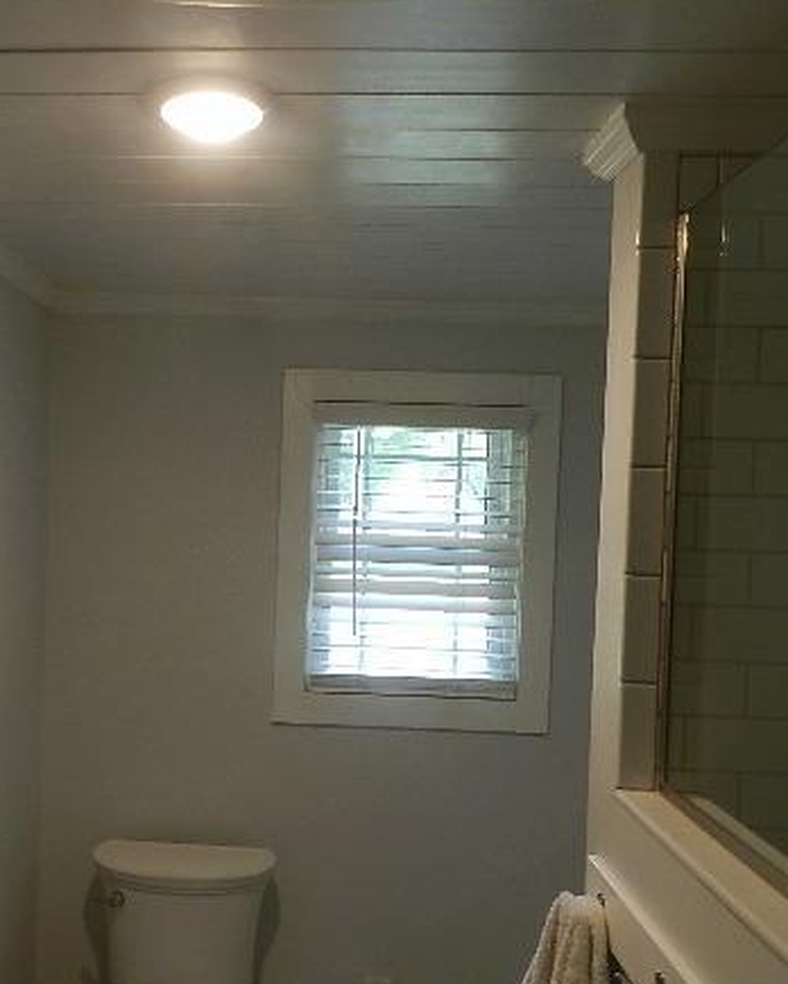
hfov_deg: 43.7
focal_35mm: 33
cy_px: 527
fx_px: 962
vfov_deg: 54.2
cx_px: 245
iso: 160
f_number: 3.4
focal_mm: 4
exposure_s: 1/30
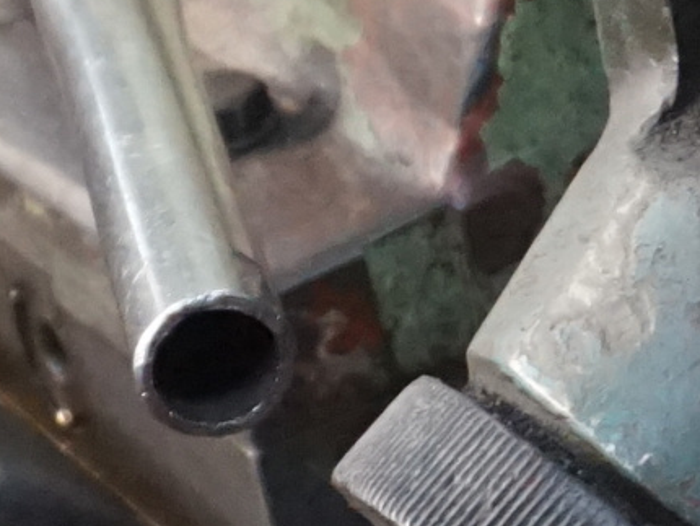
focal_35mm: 175
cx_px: 1299
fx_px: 3541
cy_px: -184
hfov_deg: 10.5
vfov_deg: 8.4
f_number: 3.5
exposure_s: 1/100
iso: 3200
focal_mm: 16
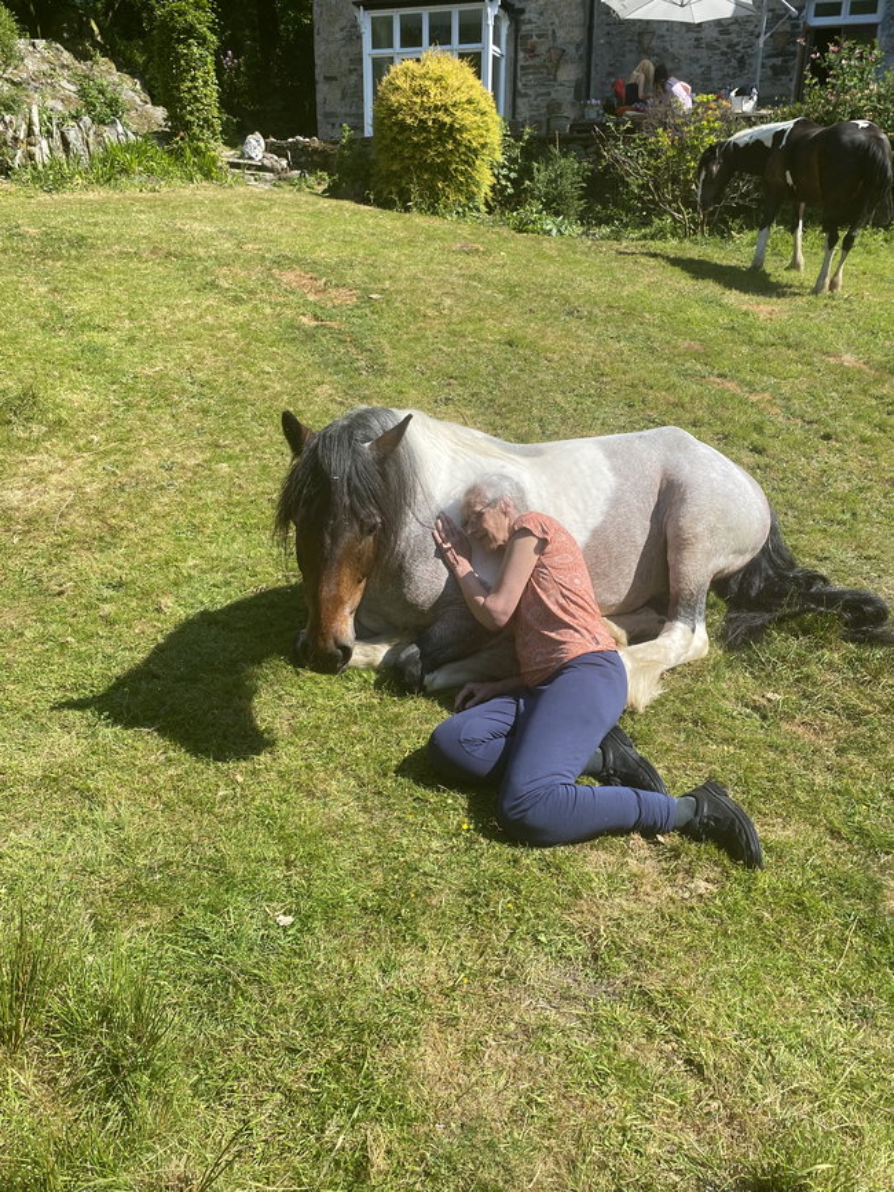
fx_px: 896
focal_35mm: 26
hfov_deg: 53.1
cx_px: 447
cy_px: 596
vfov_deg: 67.3
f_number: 1.8
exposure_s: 1/1543
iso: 32
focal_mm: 4.25
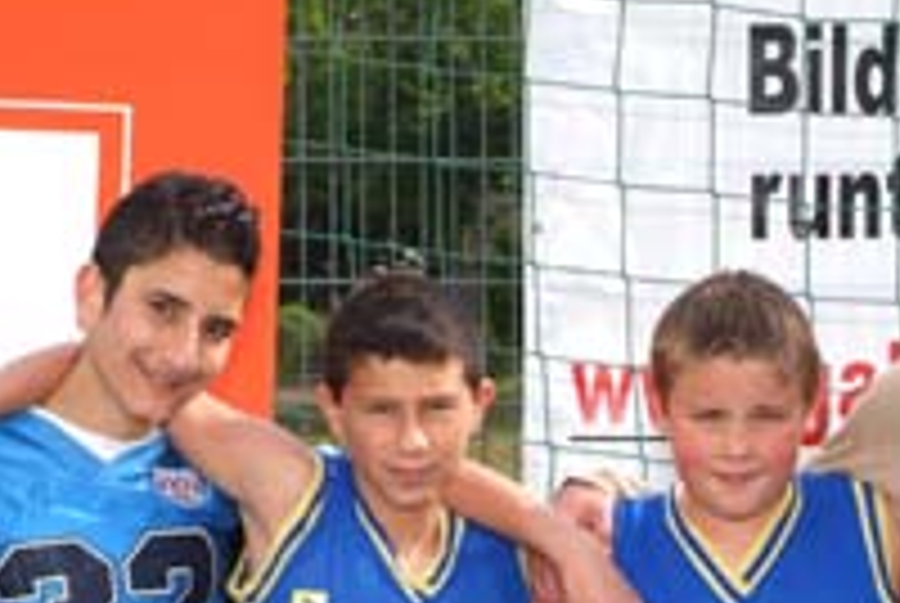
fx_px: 3205
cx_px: 500
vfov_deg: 10.7
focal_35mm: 128
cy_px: 547
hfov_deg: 16.0
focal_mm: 38
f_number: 19
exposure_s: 1/125
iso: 400
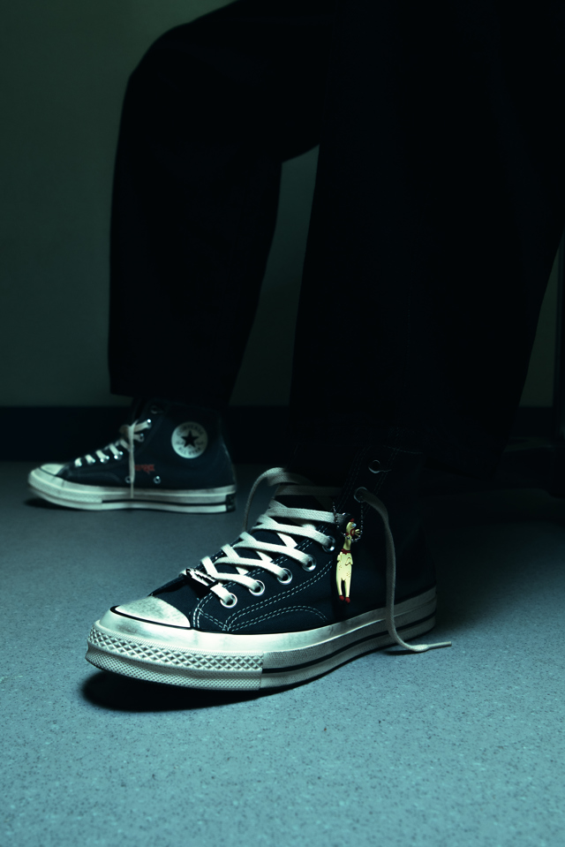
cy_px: 424
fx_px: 894
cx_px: 282
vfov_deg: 50.7
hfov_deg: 35.1
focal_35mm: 38
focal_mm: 38
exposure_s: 1/125
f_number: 4
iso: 800
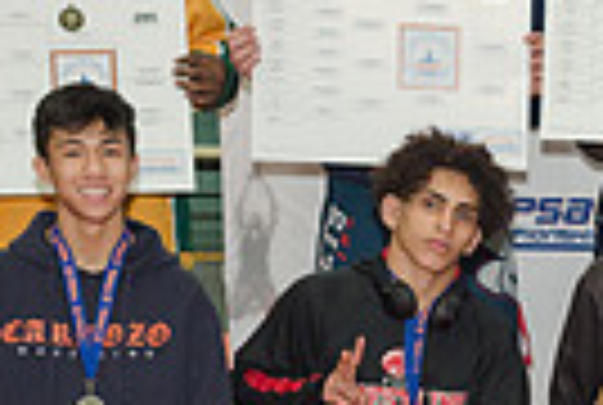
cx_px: 832
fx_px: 2535
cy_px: 457
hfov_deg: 13.0
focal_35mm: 151
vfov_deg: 9.0
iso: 1600
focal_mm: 35
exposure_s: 1/250
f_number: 5
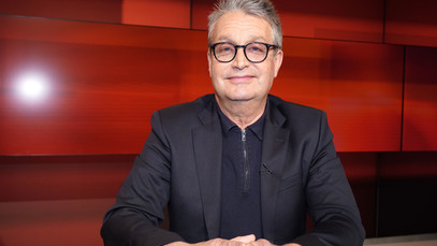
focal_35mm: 36
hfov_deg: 55.2
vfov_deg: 32.8
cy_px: 141
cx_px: 234
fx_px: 417
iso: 1600
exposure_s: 1/125
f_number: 5
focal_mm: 31
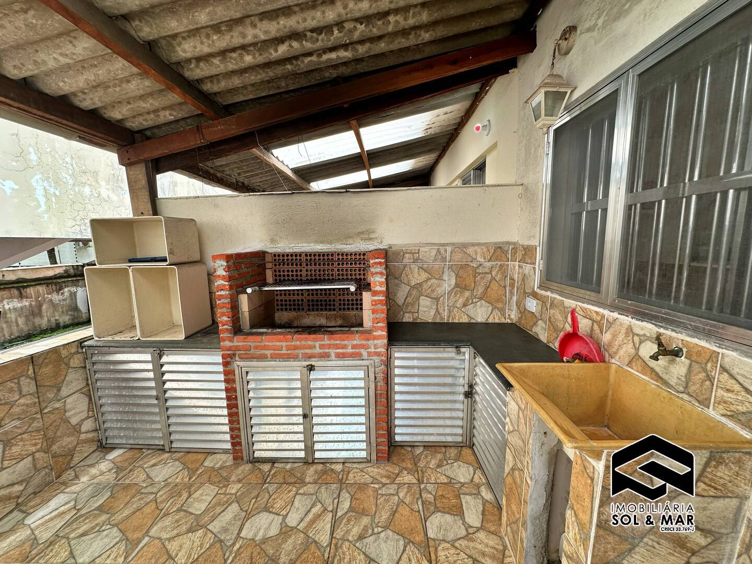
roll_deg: +0.7
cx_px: 376
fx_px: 304
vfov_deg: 85.7
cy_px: 282
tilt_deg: -7.1
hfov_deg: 102.1
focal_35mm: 14
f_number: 2.2
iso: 40
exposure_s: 1/205
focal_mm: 2.22
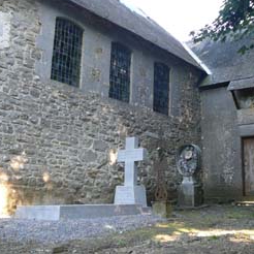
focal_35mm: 44
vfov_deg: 38.3
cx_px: 150
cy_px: 119
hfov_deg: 38.2
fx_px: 365
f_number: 2.8
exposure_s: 1/60
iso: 80
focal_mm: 5.2
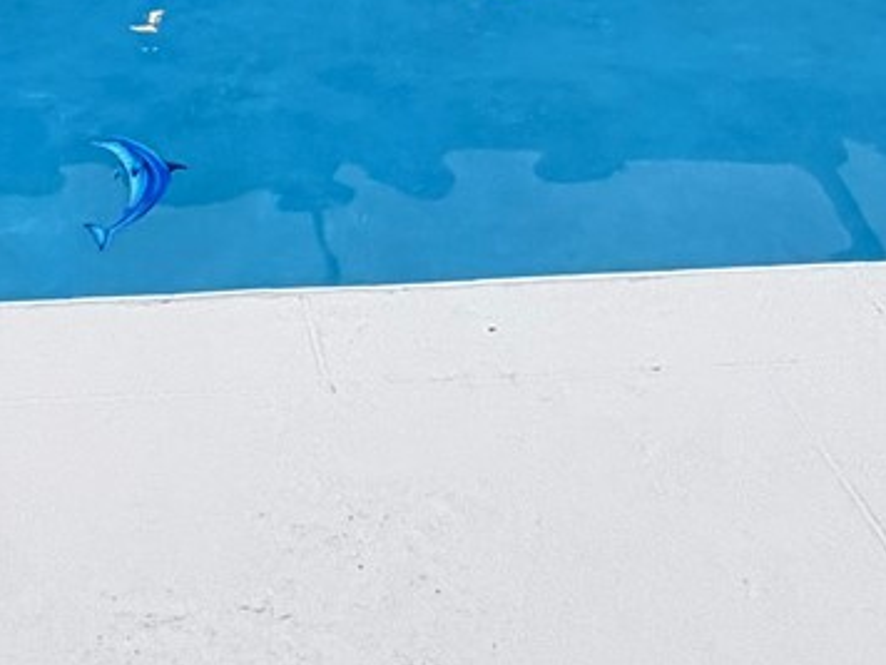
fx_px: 1612
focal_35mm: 63
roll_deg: +1.1
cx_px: 134
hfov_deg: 29.8
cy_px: -682
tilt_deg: +0.4
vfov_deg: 16.9
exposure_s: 1/121
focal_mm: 2.22
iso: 100
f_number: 2.2
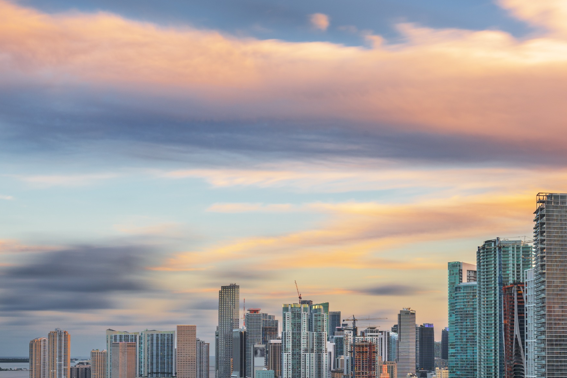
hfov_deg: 31.8
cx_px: 341
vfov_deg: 21.5
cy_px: 242
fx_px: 992
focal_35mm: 63
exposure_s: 120
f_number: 9
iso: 64
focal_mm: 44
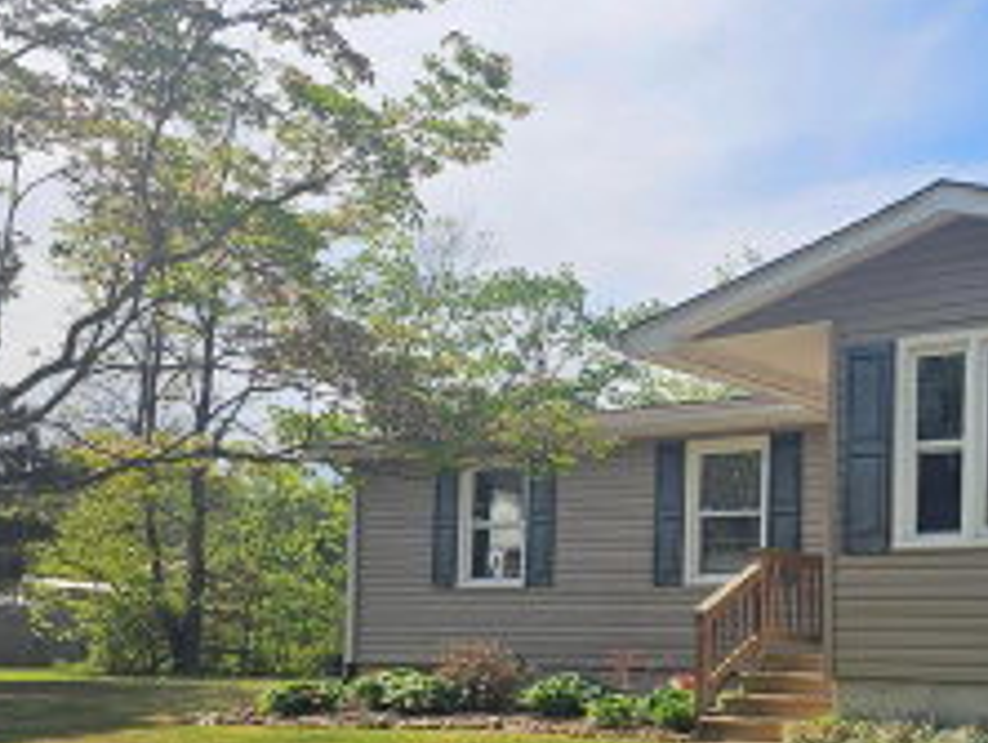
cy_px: 583
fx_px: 1514
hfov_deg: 34.9
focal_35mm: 53
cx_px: 797
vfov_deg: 27.1
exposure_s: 1/807
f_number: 1.7
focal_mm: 6.3
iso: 10
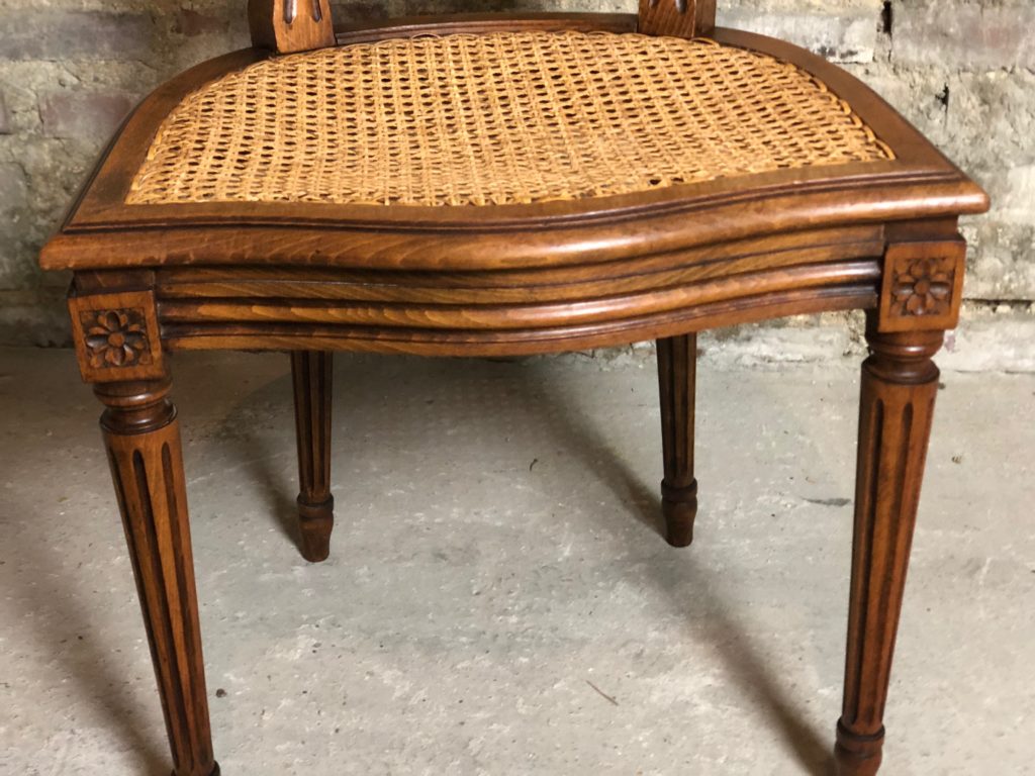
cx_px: 518
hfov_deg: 36.8
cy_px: 388
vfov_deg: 28.0
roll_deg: +3.1
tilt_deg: -27.3
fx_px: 1555
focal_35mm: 52
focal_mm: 6
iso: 160
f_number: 2.4
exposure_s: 1/10
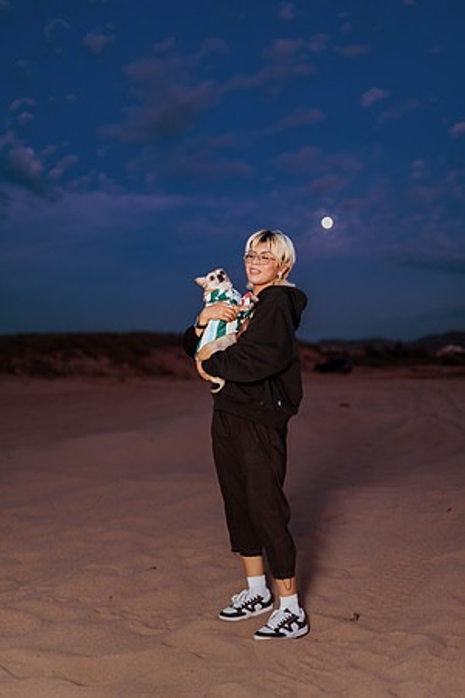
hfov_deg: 37.9
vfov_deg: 54.4
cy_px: 349
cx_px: 232
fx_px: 678
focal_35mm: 35
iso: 1600
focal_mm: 35
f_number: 1.4
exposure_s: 1/125
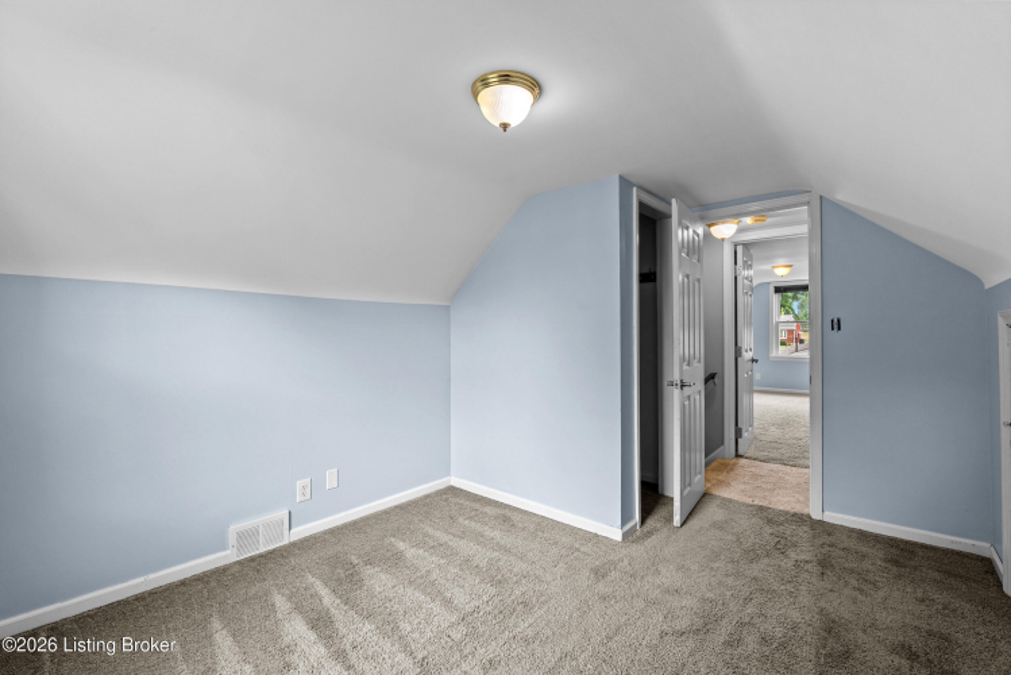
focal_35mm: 16
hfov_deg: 96.7
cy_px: 338
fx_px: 449
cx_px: 506
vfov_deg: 73.8
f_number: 11
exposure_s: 1/2
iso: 400
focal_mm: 16
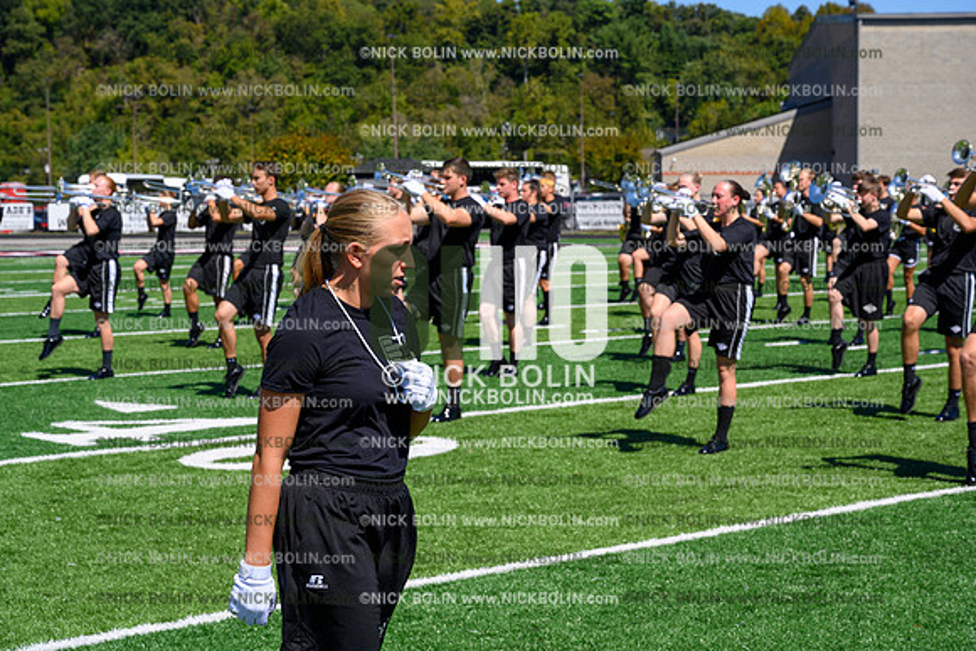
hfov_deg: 28.8
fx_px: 1898
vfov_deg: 19.5
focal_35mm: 70
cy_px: 326
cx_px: 488
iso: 160
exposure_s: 1/500
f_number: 8
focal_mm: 70
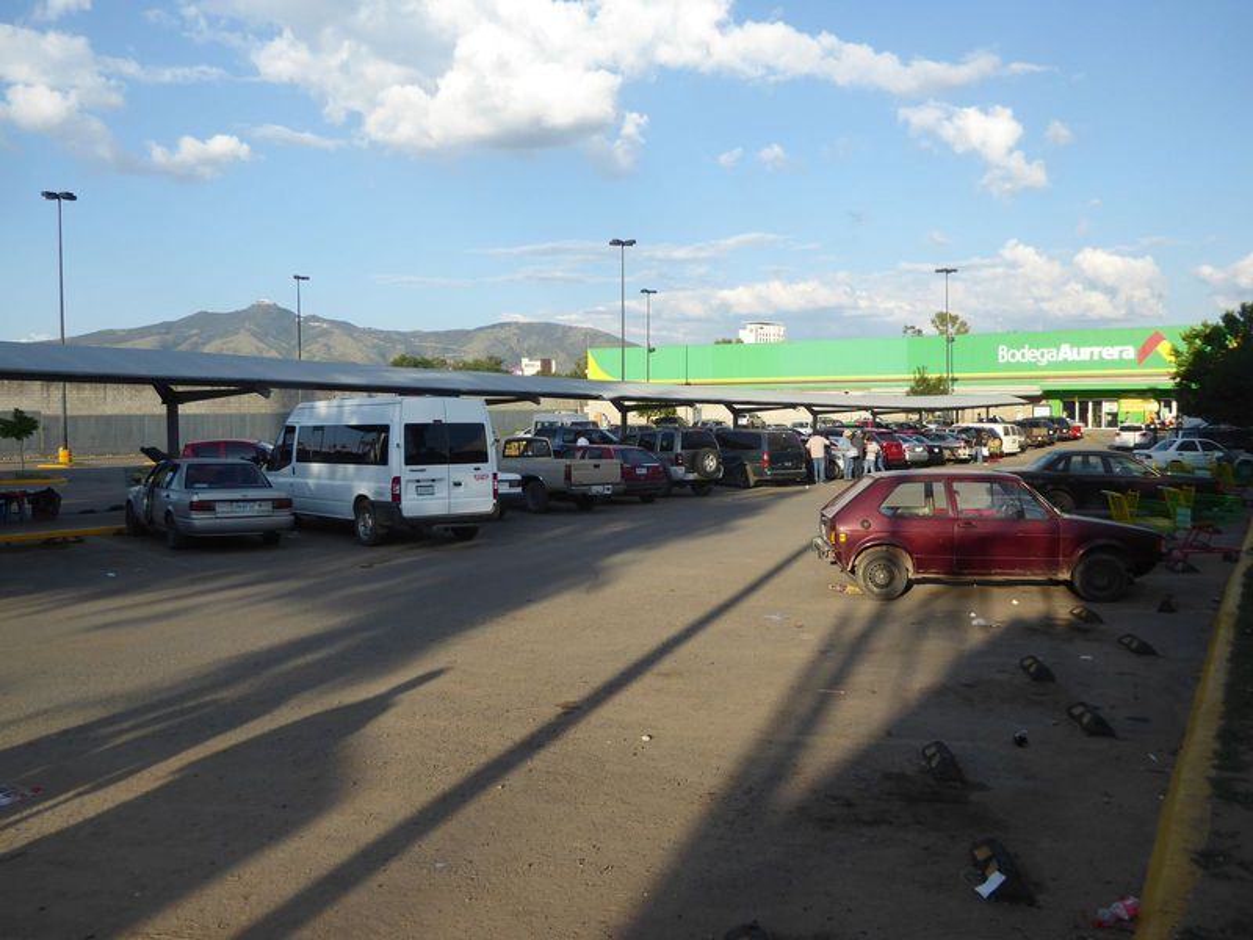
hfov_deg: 56.8
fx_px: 1158
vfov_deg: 44.2
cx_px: 626
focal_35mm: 32
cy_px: 470
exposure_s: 1/500
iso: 80
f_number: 3.5
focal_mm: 5.4
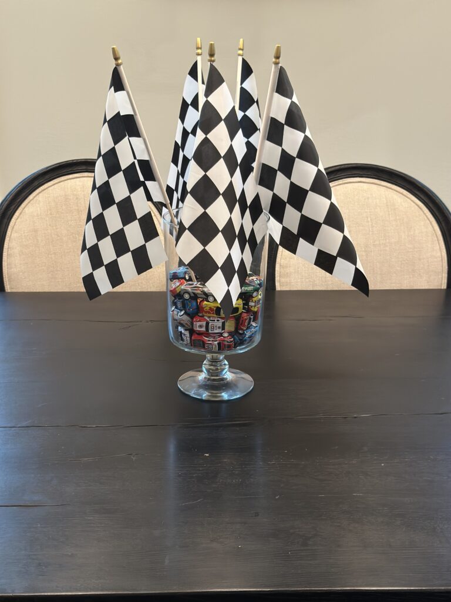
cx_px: 226
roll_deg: -1.1
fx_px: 834
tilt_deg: -19.4
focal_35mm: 48
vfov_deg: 39.7
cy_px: 301
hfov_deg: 30.3
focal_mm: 6.86
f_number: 1.78
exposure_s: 1/40
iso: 320
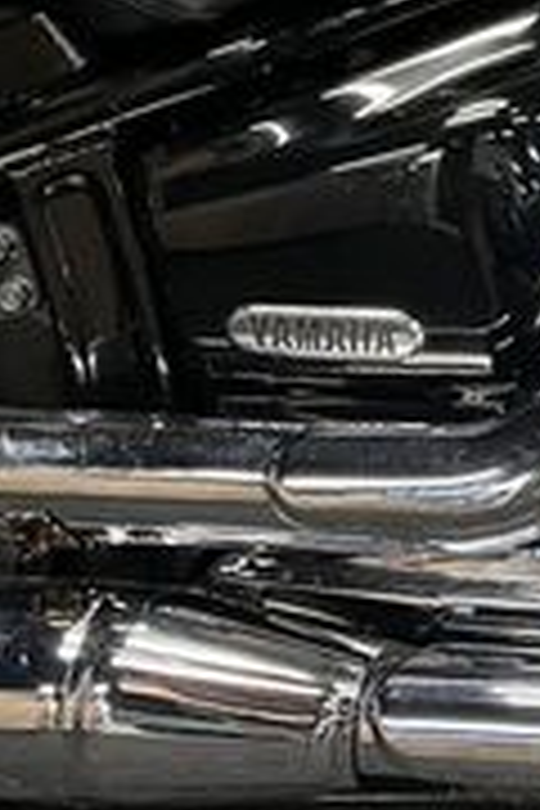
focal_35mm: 96
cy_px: 54
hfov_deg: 12.7
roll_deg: -2.0
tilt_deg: -16.0
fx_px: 2160
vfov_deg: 20.7
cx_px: 1035
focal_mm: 5.1
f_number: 1.6
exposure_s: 1/50
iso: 160
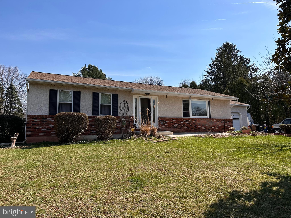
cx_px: 146
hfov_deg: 71.6
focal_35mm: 24
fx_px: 202
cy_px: 109
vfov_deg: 56.8
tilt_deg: +5.6
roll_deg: +0.8
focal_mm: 6.86
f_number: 1.78
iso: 80
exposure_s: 1/5000
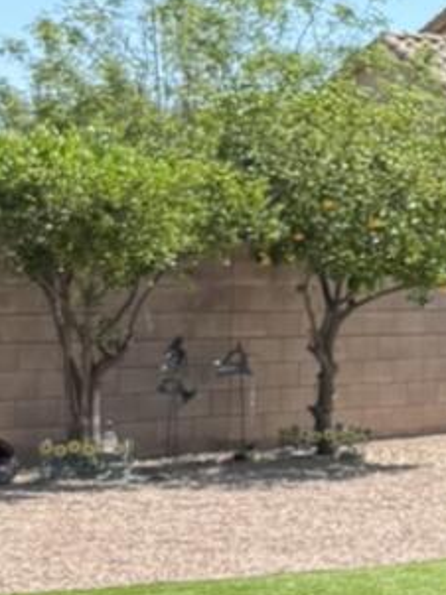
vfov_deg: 12.4
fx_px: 2735
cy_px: 258
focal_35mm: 159
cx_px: 1131
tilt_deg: +1.5
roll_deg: -2.1
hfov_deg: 8.4
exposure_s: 1/1855
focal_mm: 6.76
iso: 80
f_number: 1.78
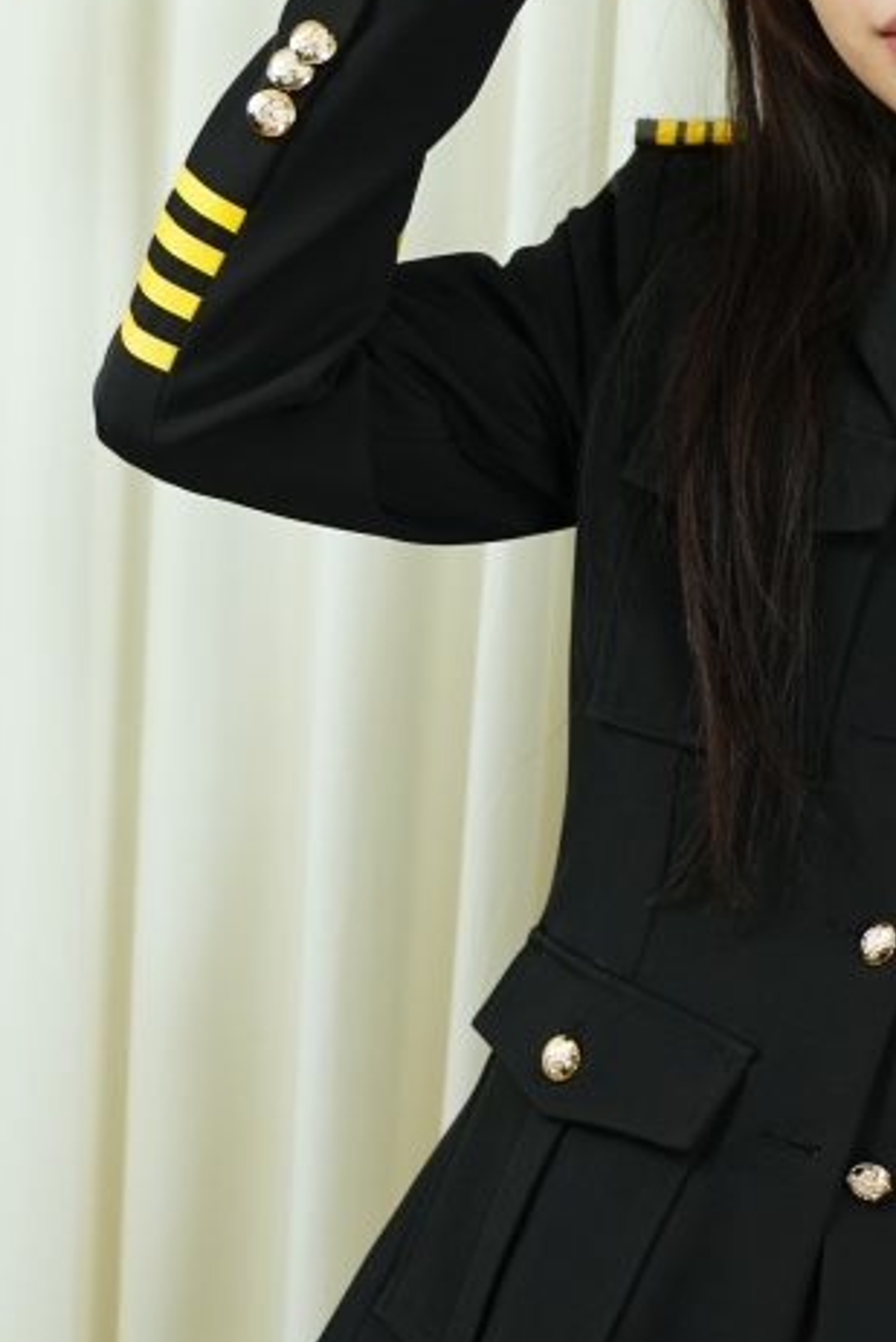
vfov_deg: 19.8
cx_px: 803
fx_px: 3835
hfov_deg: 13.2
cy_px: 817
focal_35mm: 103
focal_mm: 39.7
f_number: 2.8
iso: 1000
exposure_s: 1/320
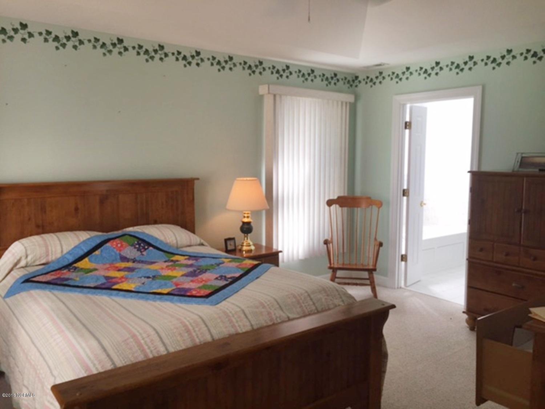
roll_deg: -1.2
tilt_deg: -5.6
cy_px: 204
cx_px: 272
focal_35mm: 29
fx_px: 457
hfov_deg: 61.7
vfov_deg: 48.2
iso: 32
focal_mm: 4.15
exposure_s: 1/40
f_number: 2.2
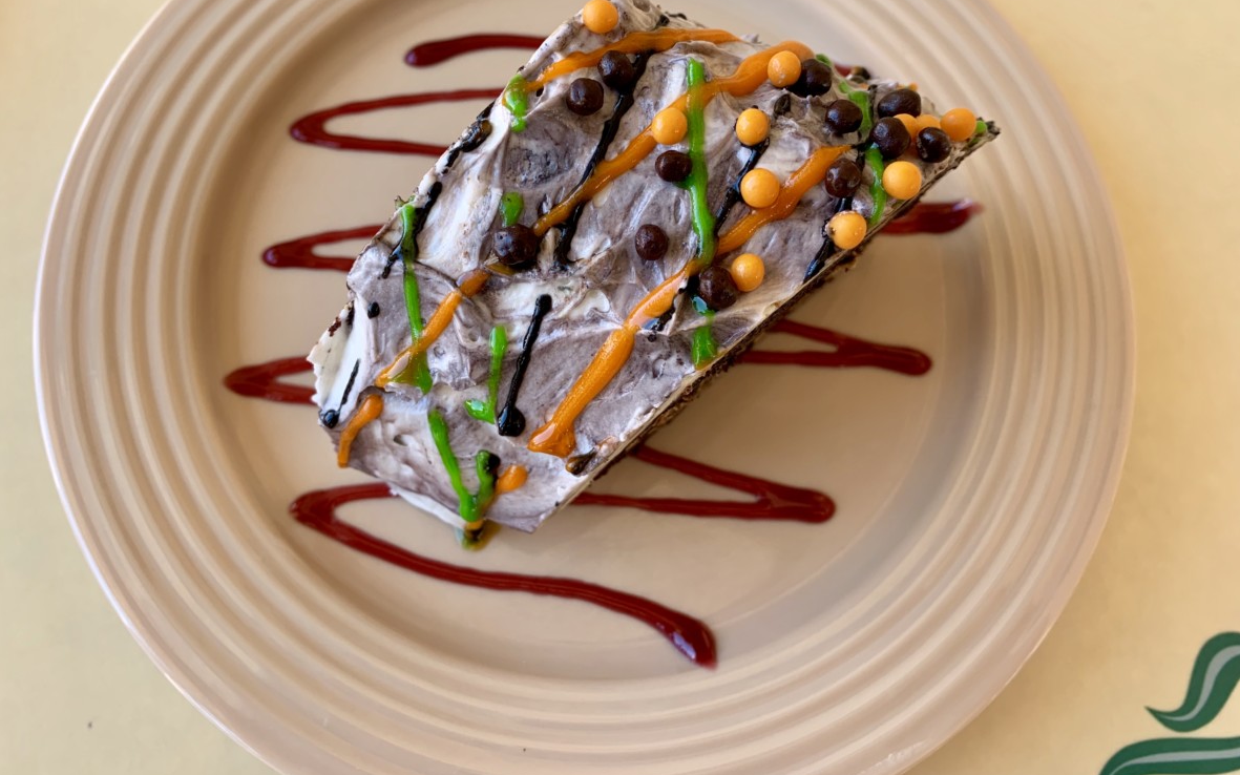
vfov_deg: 44.3
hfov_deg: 66.5
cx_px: 611
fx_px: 946
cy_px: 312
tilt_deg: -70.3
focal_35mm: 28
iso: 32
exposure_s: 1/121
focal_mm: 4.25
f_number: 1.8
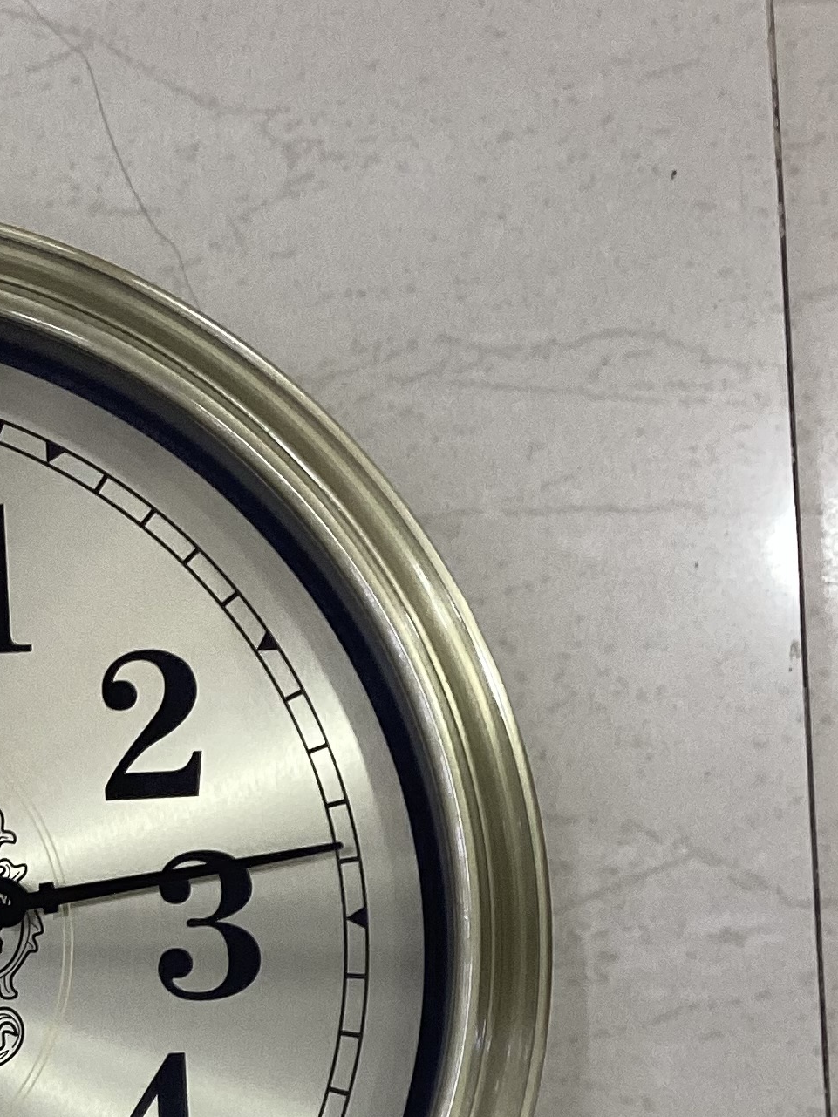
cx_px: -198
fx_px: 2550
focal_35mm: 79
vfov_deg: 24.0
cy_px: 1000
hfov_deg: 17.7
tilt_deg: -87.1
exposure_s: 1/100
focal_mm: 3.3
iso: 80
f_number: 2.4
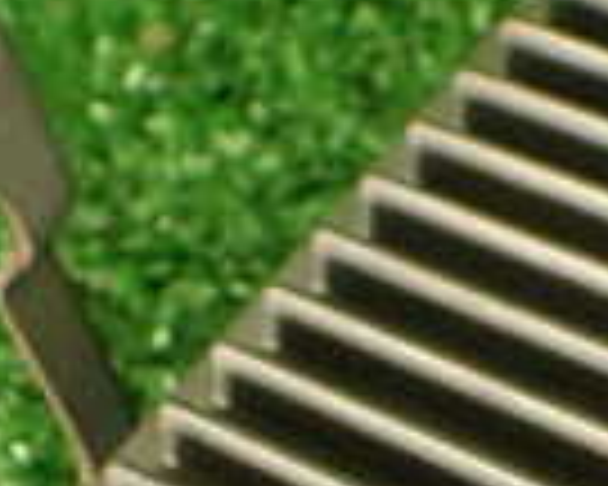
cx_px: 603
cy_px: 652
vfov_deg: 10.8
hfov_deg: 13.7
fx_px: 2501
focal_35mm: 139
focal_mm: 5.79
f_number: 2.4
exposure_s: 1/80
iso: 100
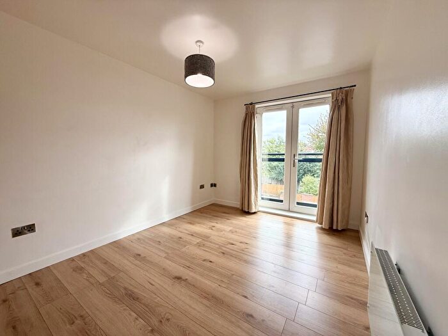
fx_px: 181
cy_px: 168
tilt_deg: -3.9
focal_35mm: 14
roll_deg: -0.2
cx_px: 224
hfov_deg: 102.1
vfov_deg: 85.7
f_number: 2.2
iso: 64
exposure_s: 1/130
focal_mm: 2.22
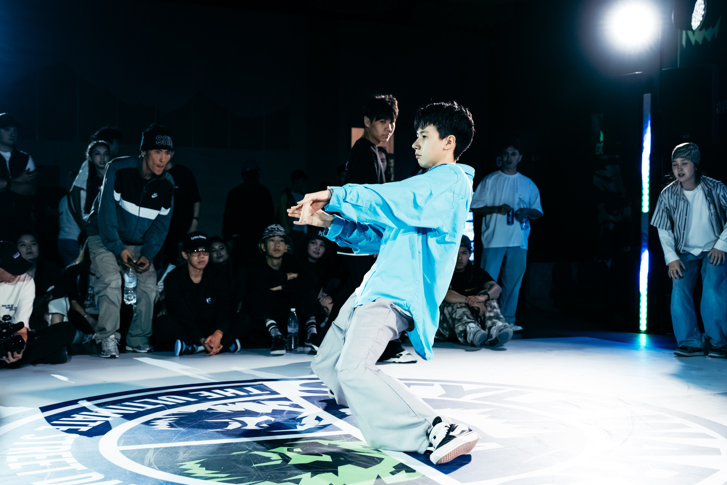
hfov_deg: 41.4
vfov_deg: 28.3
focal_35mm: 48
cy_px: 266
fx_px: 961
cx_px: 396
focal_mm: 34
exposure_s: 1/800
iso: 3200
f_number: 2.8
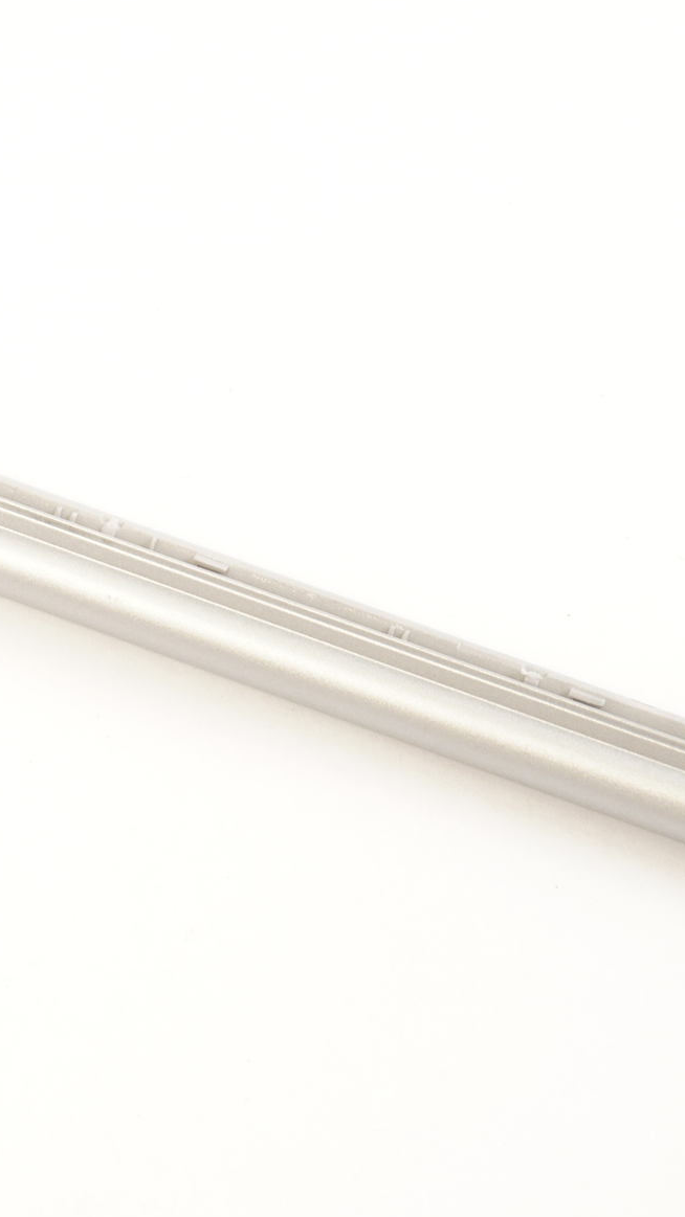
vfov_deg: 18.1
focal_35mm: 118
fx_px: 3815
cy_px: 511
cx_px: -79
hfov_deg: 10.1
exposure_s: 1/13
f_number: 5.6
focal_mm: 35
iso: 500
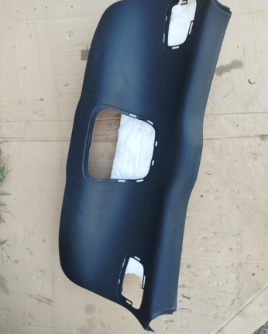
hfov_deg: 55.0
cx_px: 136
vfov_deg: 65.9
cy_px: 152
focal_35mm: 26
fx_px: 258
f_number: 1.7
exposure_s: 1/50
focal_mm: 5.31
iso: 100
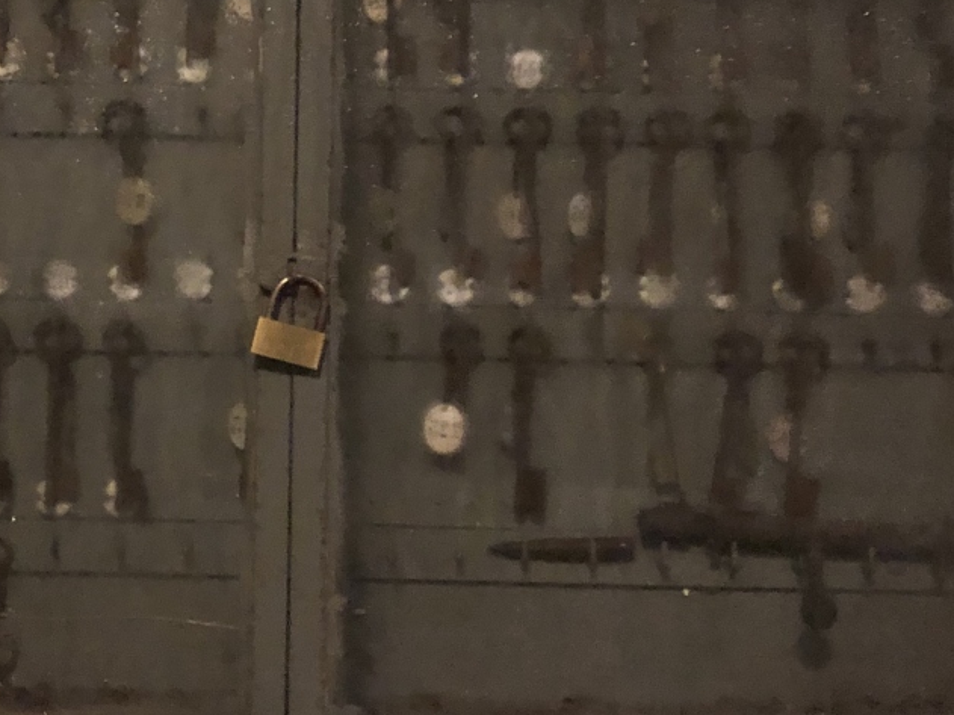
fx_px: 1956
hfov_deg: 27.1
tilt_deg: -0.1
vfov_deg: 20.6
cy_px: 195
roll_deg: -1.8
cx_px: 256
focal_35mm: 71
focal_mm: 3.99
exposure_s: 1/4
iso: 125
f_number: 1.8
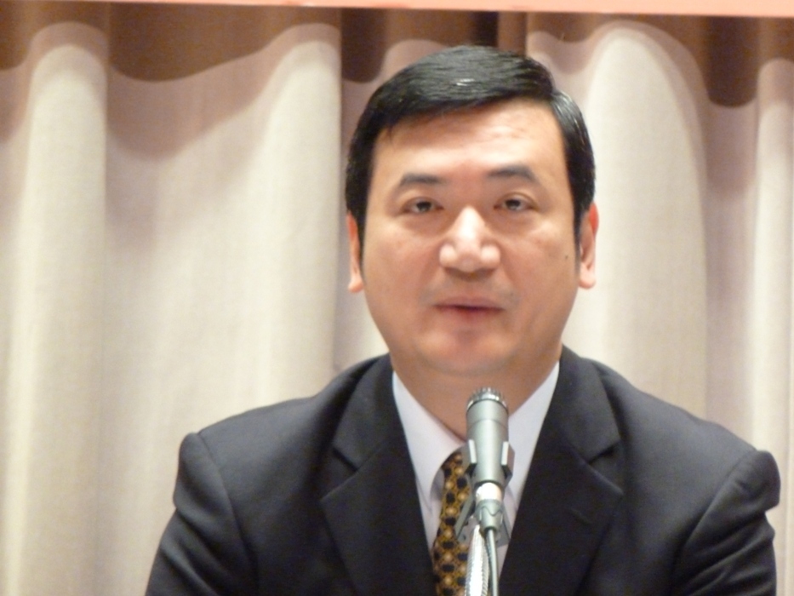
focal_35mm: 340
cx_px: 397
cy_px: 298
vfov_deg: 4.4
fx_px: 7800
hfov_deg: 5.8
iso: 800
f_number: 4.9
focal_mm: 49.2
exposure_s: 1/15
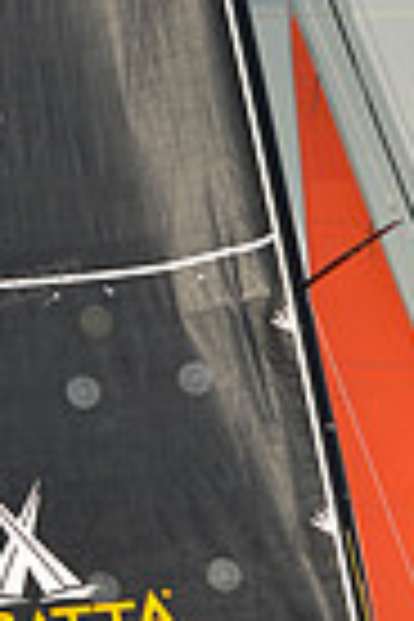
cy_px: 40
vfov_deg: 7.0
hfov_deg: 4.7
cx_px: 317
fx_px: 5088
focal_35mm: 295
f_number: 7.1
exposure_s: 1/1250
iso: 200
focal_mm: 70
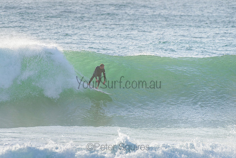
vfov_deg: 2.2
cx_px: 92
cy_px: 76
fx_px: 4015
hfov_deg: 3.4
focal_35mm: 612
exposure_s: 1/2000
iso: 450
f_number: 5.6
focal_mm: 500
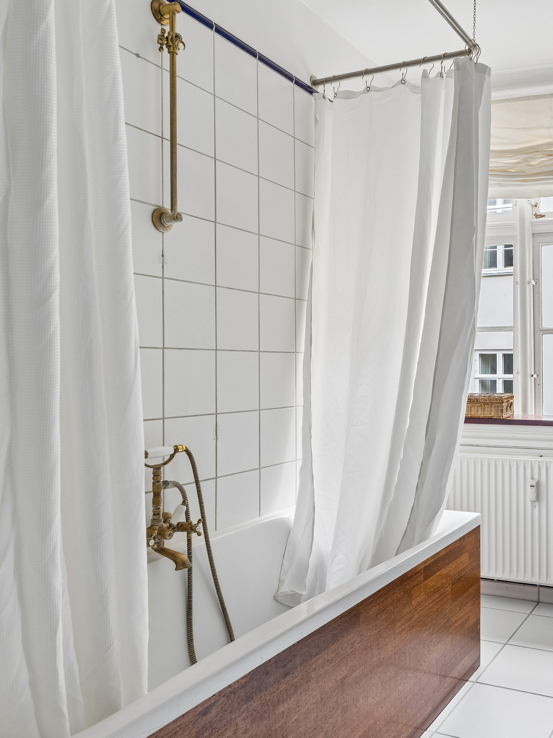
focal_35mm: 30
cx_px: 474
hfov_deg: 43.8
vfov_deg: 60.3
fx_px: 635
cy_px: 370
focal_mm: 13.7
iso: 400
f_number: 7.1
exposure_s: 1/50
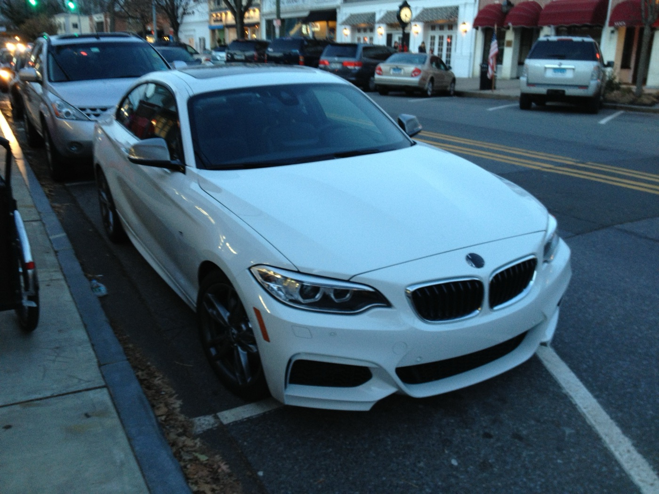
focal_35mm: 35
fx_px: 666
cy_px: 247
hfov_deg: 52.6
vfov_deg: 40.7
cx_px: 330
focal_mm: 4.28
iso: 80
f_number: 2.4
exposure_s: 1/20
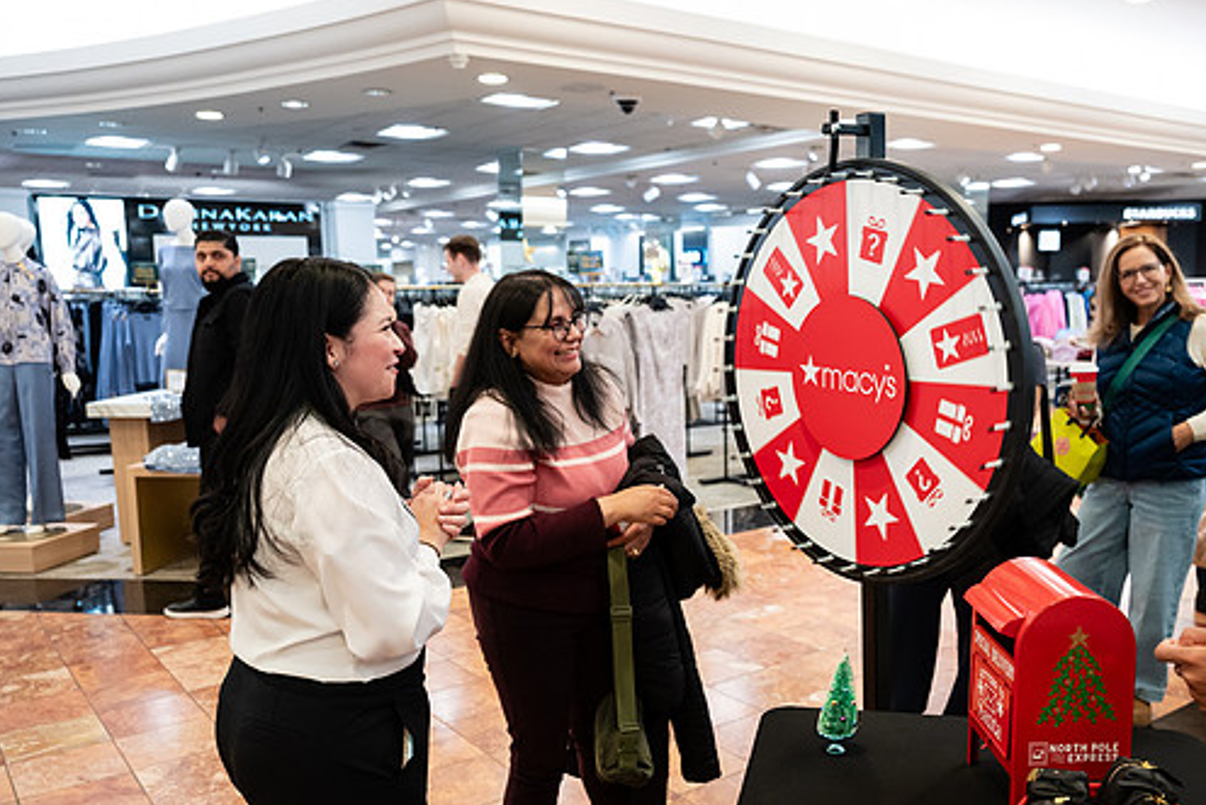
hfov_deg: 58.5
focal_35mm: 32
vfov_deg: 41.1
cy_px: 441
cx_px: 688
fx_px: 1072
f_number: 3.2
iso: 1000
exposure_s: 1/125
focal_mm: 26.5
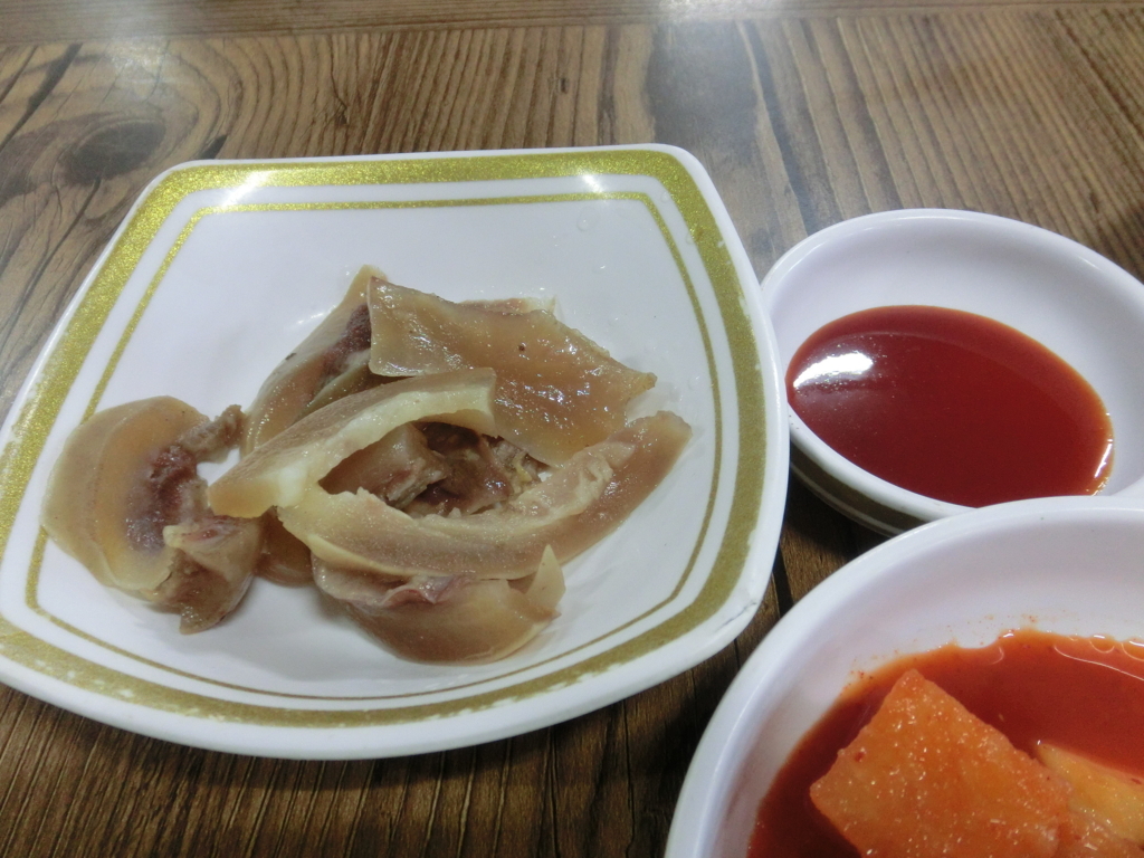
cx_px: 572
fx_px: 925
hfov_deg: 63.4
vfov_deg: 49.7
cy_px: 429
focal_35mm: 28
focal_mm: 5
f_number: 3
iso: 400
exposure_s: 1/60
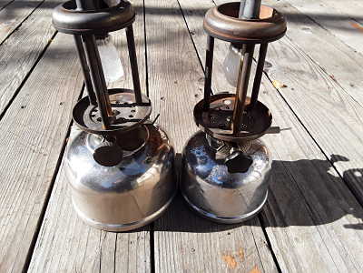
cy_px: 136
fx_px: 283
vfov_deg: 51.4
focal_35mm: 27
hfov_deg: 65.3
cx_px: 182
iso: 40
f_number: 1.9
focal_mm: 2.91
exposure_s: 1/723
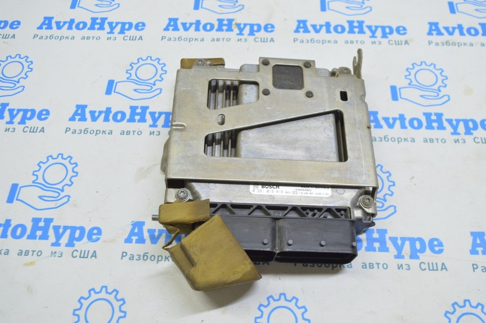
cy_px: 162
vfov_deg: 39.9
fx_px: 445
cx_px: 243
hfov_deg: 57.3
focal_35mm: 33
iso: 400
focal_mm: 22
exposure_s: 1/20
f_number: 5.6
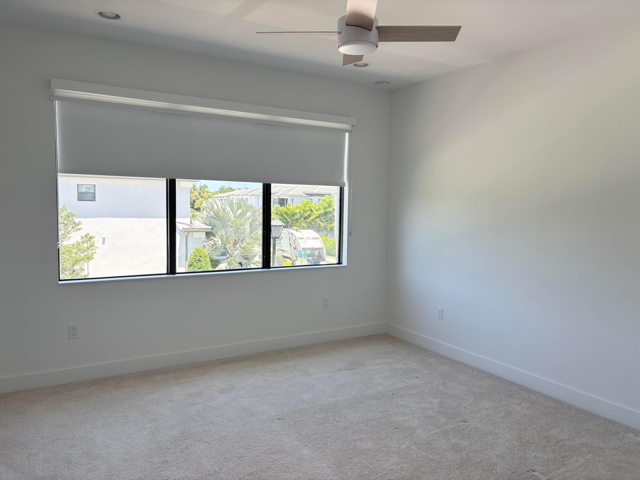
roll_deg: -1.3
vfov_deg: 53.1
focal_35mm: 26
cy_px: 240
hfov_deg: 67.3
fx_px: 481
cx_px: 320
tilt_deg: -3.3
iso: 50
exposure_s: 1/318
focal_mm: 5.96
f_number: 1.6
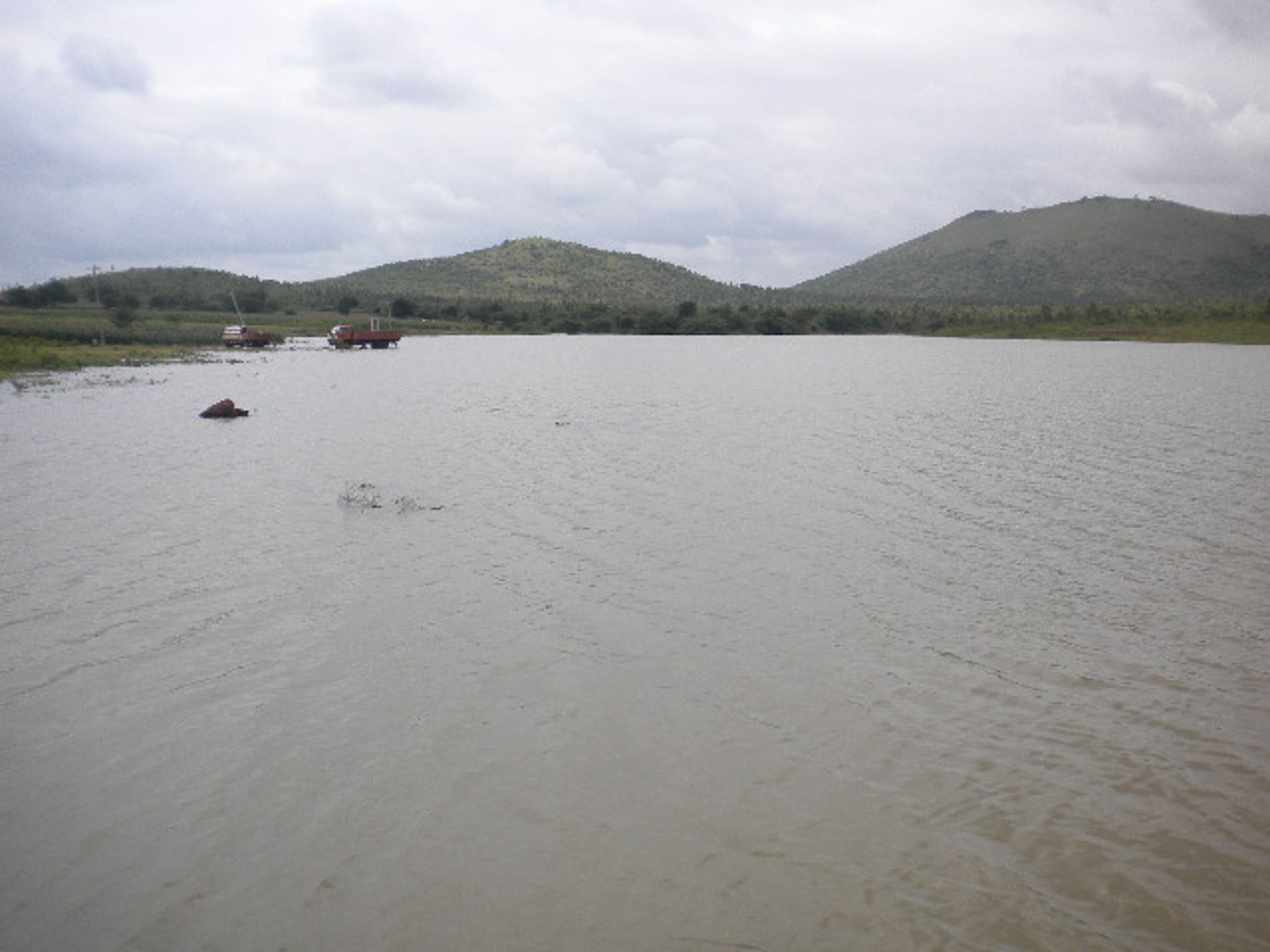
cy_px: 476
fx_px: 1284
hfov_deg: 52.6
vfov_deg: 40.7
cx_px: 635
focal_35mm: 35
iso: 80
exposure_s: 1/1000
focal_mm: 6.3
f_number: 4.6
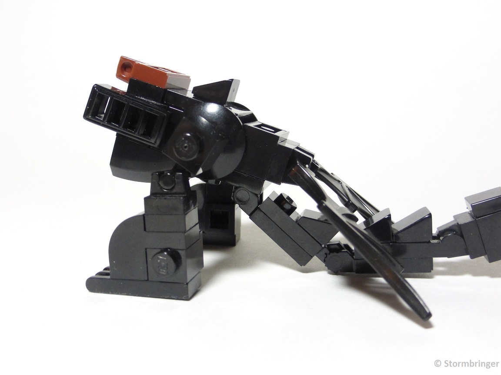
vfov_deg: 41.8
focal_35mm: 34
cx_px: 250
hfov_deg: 54.0
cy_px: 188
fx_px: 492
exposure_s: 1/60
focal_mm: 6.1
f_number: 3.7
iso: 400
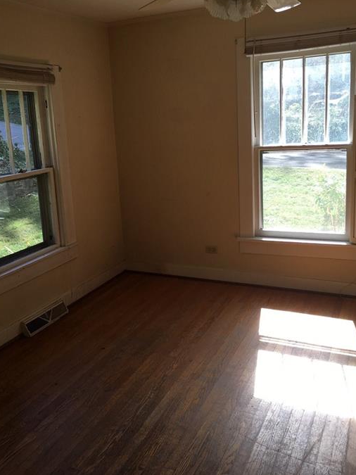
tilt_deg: -11.7
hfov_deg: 42.9
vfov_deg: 55.3
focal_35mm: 33
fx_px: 453
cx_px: 172
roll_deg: +3.6
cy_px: 219
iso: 25
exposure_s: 1/120
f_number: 2.2
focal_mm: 4.15
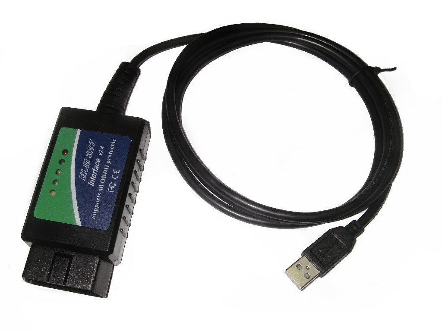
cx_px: 221
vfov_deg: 37.7
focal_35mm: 38
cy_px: 166
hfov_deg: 49.0
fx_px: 485
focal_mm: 6.3
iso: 64
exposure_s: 1/50
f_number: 6.6
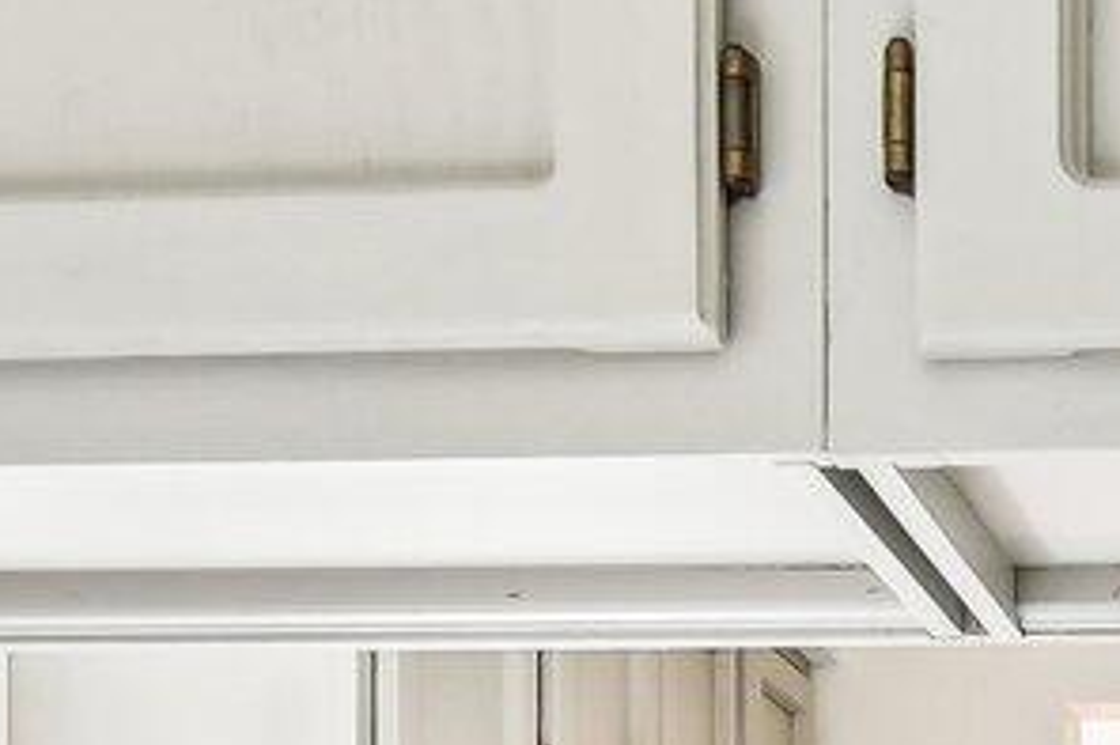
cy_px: 1346
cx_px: 1351
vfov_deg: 12.8
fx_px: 3016
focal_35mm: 97
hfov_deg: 19.8
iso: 400
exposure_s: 1/90
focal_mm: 14
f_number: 5.6
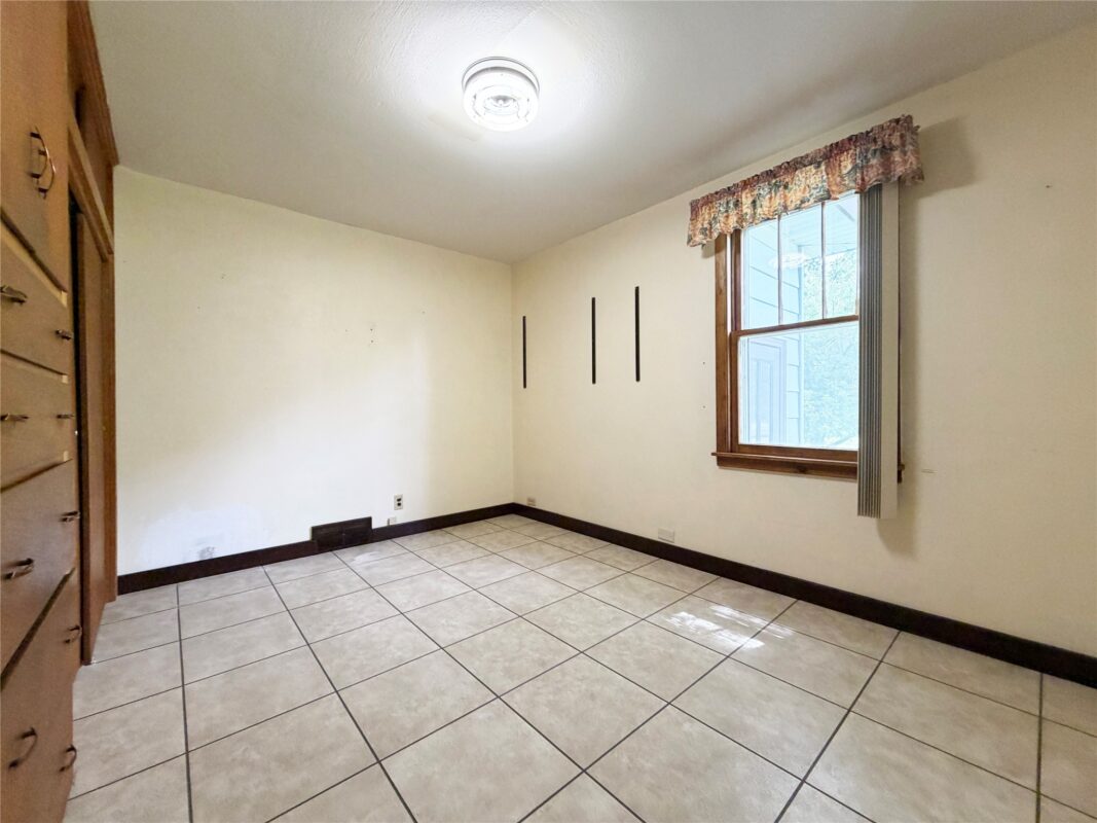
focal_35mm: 14
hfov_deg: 102.1
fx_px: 444
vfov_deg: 85.7
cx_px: 548
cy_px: 412
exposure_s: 1/60
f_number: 2.2
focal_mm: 2.22
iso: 200
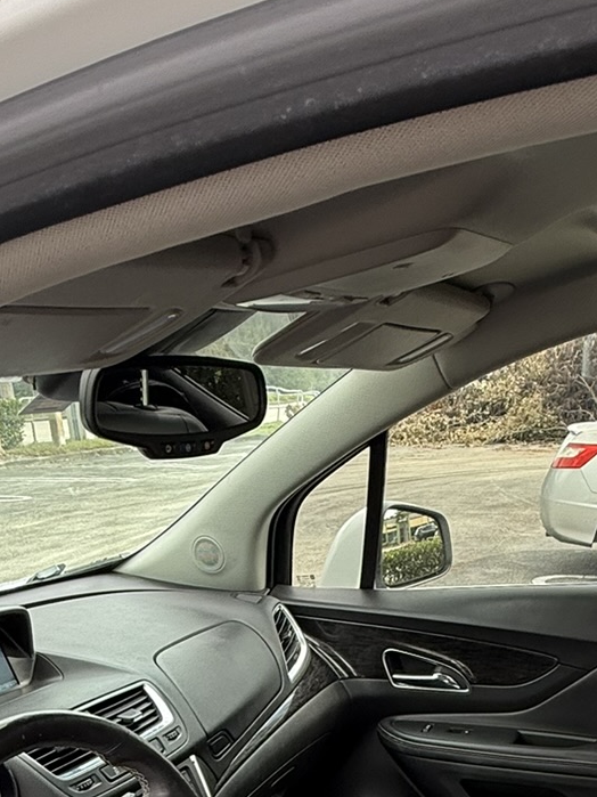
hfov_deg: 35.1
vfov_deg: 36.7
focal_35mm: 41
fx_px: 943
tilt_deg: -28.7
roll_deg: +3.1
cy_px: 925
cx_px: 308
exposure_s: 1/137
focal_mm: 2.22
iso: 64
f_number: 2.2
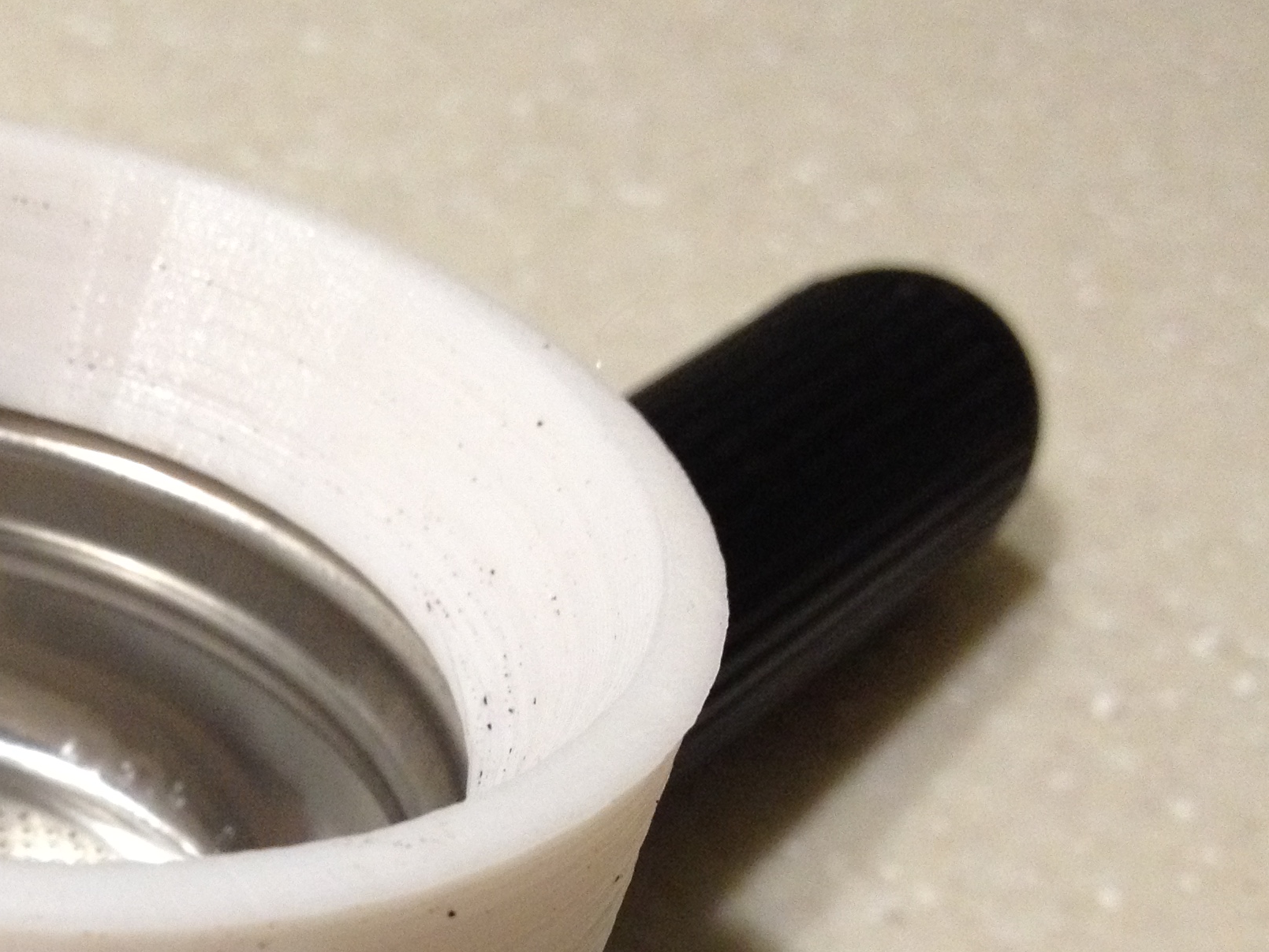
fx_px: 2603
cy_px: 910
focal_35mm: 71
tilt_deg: -45.2
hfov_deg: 26.5
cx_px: 138
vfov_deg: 20.2
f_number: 2.4
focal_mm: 4.28
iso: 200
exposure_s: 1/20
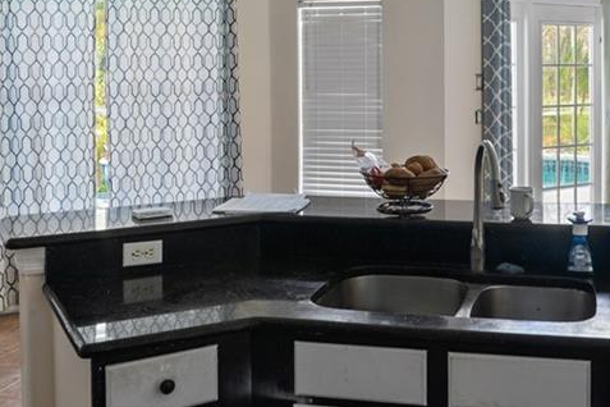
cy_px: 93
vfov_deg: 28.2
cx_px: 440
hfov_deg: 41.0
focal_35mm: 47
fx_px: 796
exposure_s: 1/1.25
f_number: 11
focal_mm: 14
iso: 160
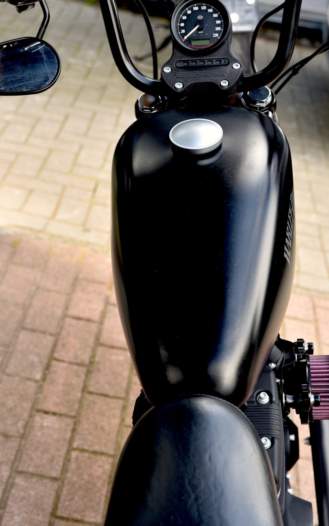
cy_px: 283
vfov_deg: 32.5
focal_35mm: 63
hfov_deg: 20.6
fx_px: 904
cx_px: 188
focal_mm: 45
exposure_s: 1/60
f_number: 4
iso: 100
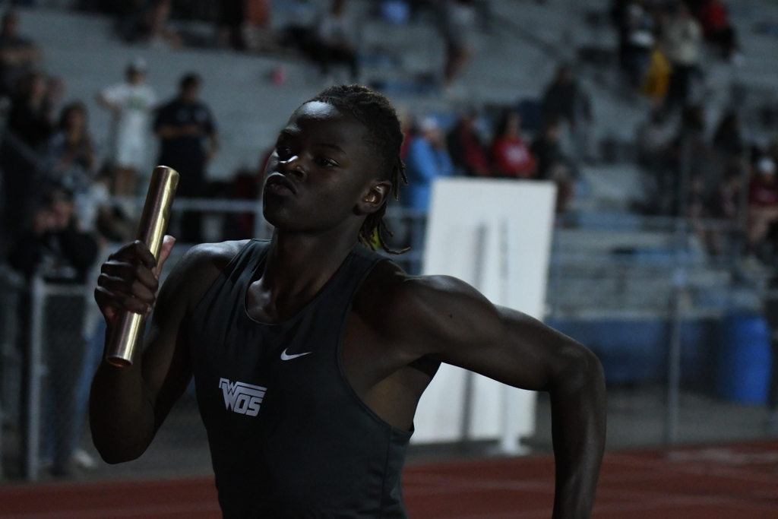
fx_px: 2269
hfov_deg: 19.5
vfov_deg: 13.0
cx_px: 389
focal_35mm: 105
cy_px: 260
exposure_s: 1/1000
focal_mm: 70
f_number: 2.8
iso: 9000
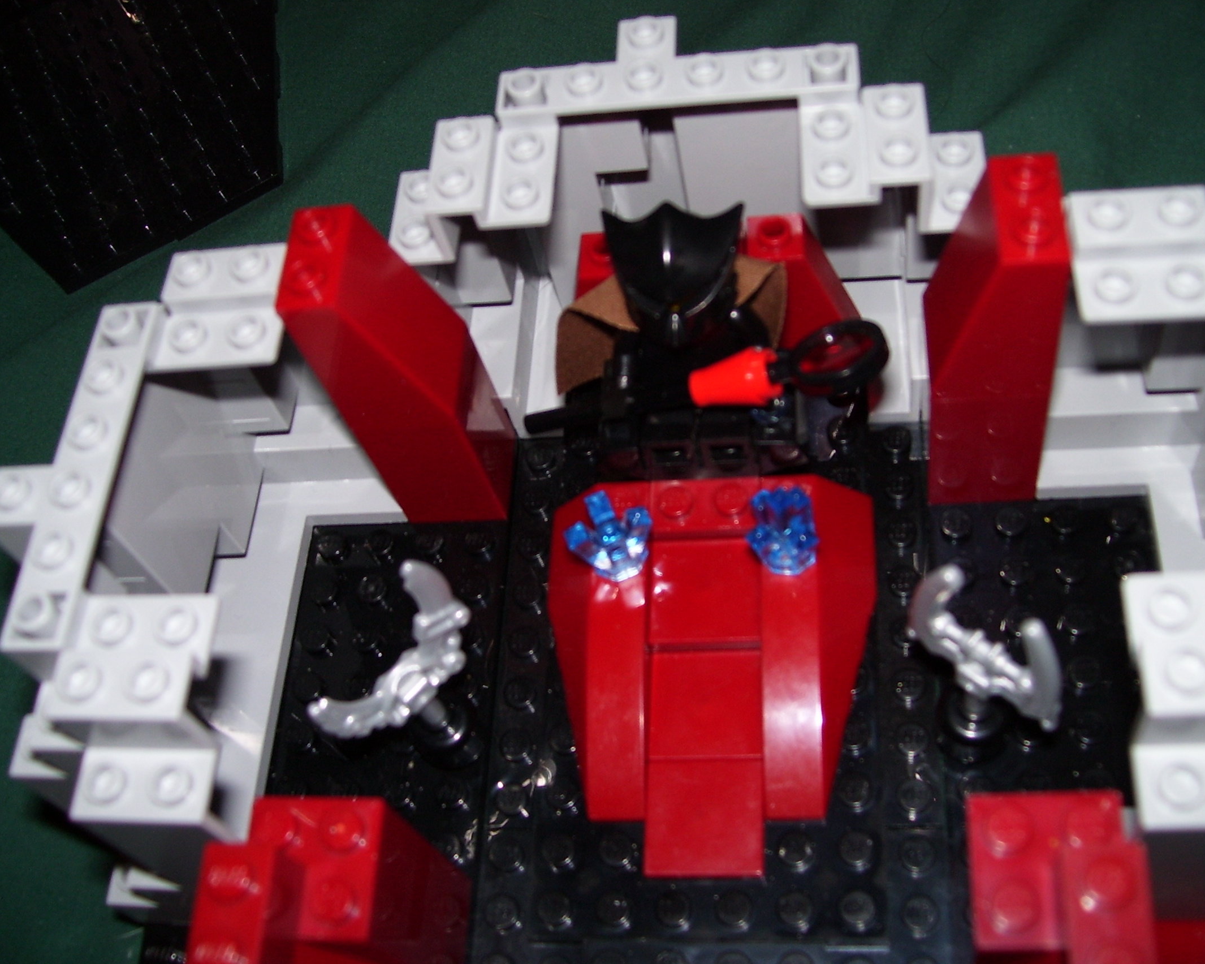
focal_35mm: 38
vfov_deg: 39.1
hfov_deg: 47.9
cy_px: 481
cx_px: 588
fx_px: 1355
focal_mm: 6
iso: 80
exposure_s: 1/60
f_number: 2.7
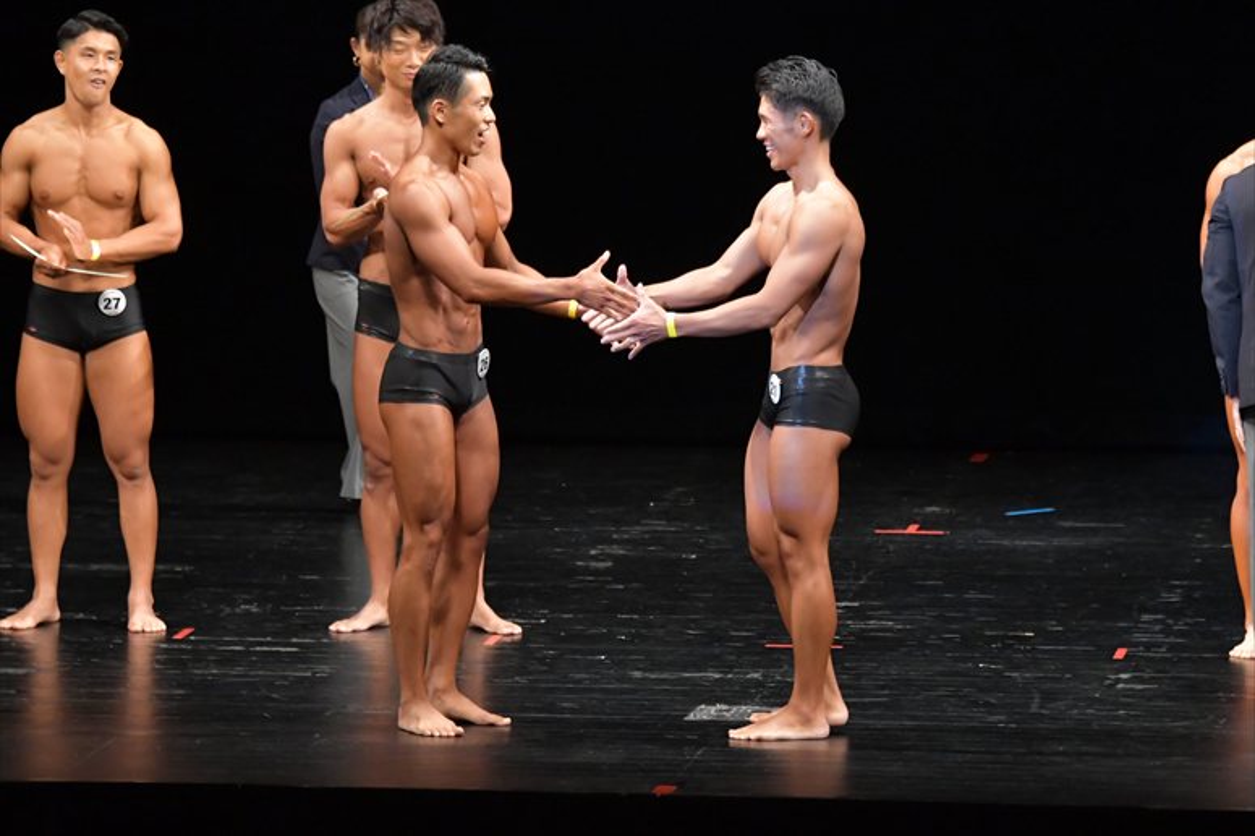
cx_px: 628
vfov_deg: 5.7
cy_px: 418
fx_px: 8363
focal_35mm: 240
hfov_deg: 8.6
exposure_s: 1/400
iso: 4000
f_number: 5.6
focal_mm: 160
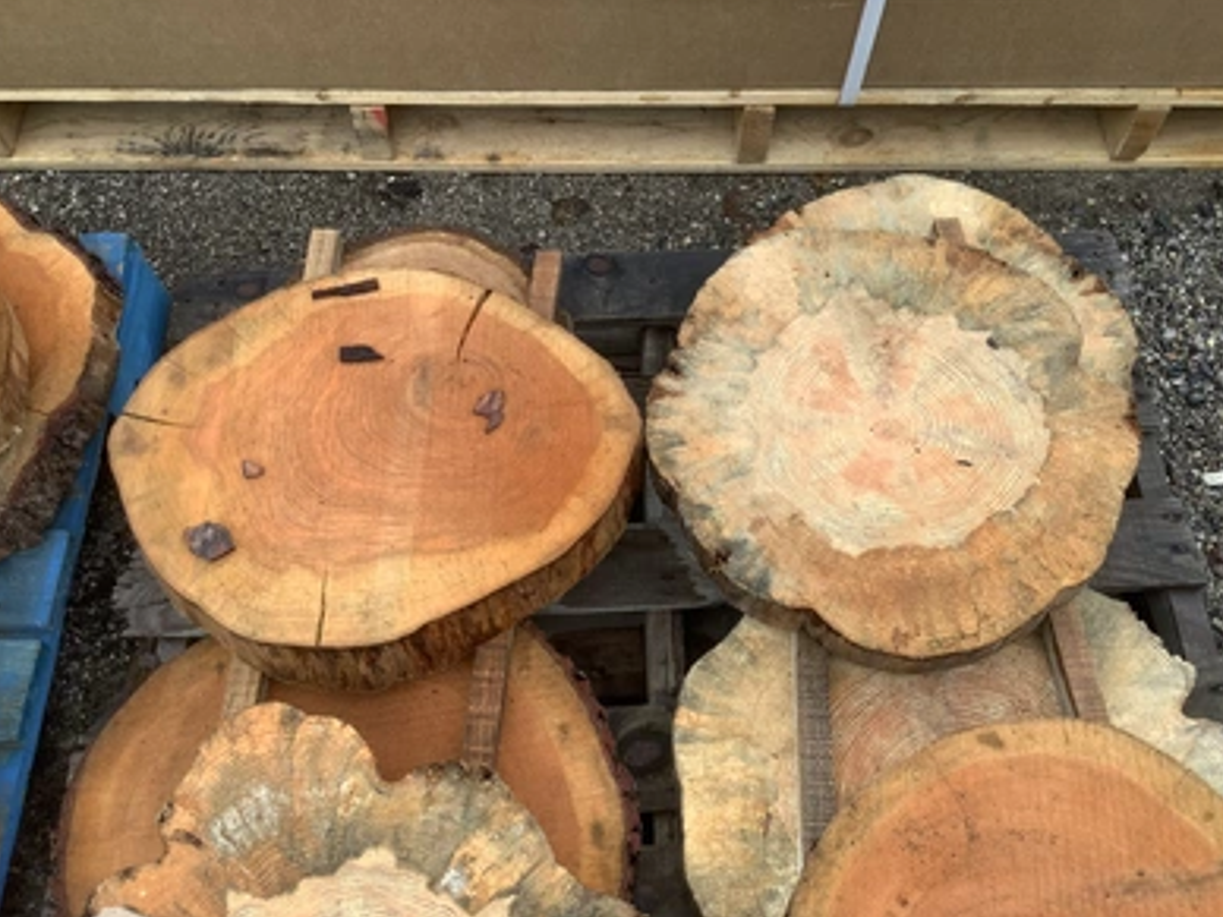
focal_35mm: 32
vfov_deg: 44.2
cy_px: 447
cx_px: 615
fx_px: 1131
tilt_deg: -61.4
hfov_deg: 56.8
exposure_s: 1/129
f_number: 2.4
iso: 25
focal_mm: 3.3
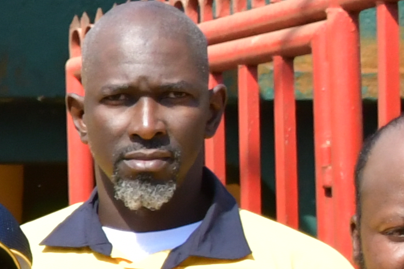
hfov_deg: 8.0
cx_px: -793
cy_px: 255
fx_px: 2502
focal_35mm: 223
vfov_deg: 6.1
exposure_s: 1/4000
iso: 800
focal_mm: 20
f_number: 3.5
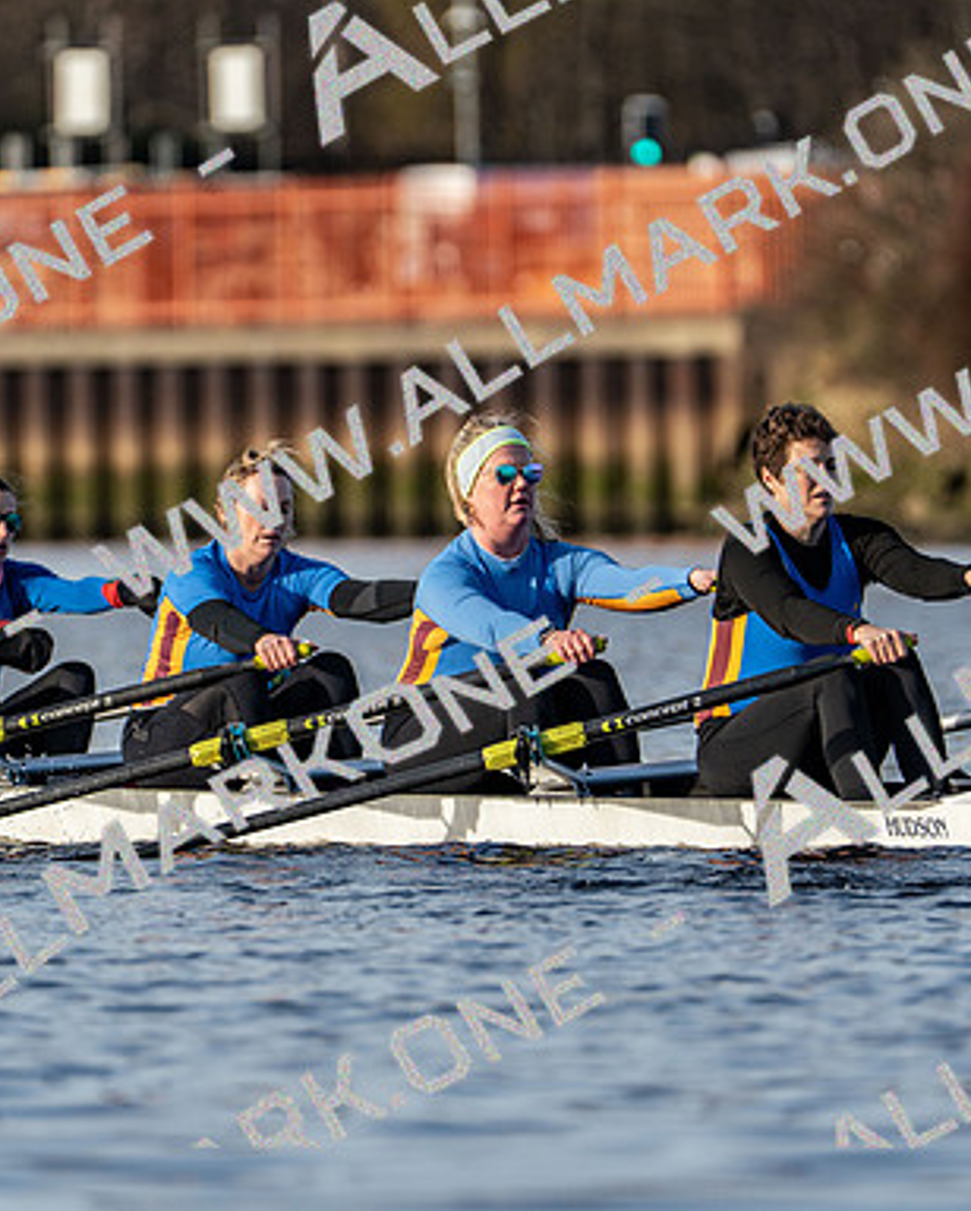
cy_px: 607
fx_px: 22201
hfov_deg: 2.5
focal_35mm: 619
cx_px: 482
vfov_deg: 3.1
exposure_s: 1/2000
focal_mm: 437
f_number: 6.3
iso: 640
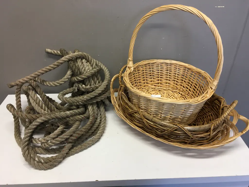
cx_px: 124
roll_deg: -0.6
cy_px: 94
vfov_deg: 48.2
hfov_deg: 61.7
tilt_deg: -30.1
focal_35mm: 29
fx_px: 209
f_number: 2.2
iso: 40
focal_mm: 4.15
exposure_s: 1/33
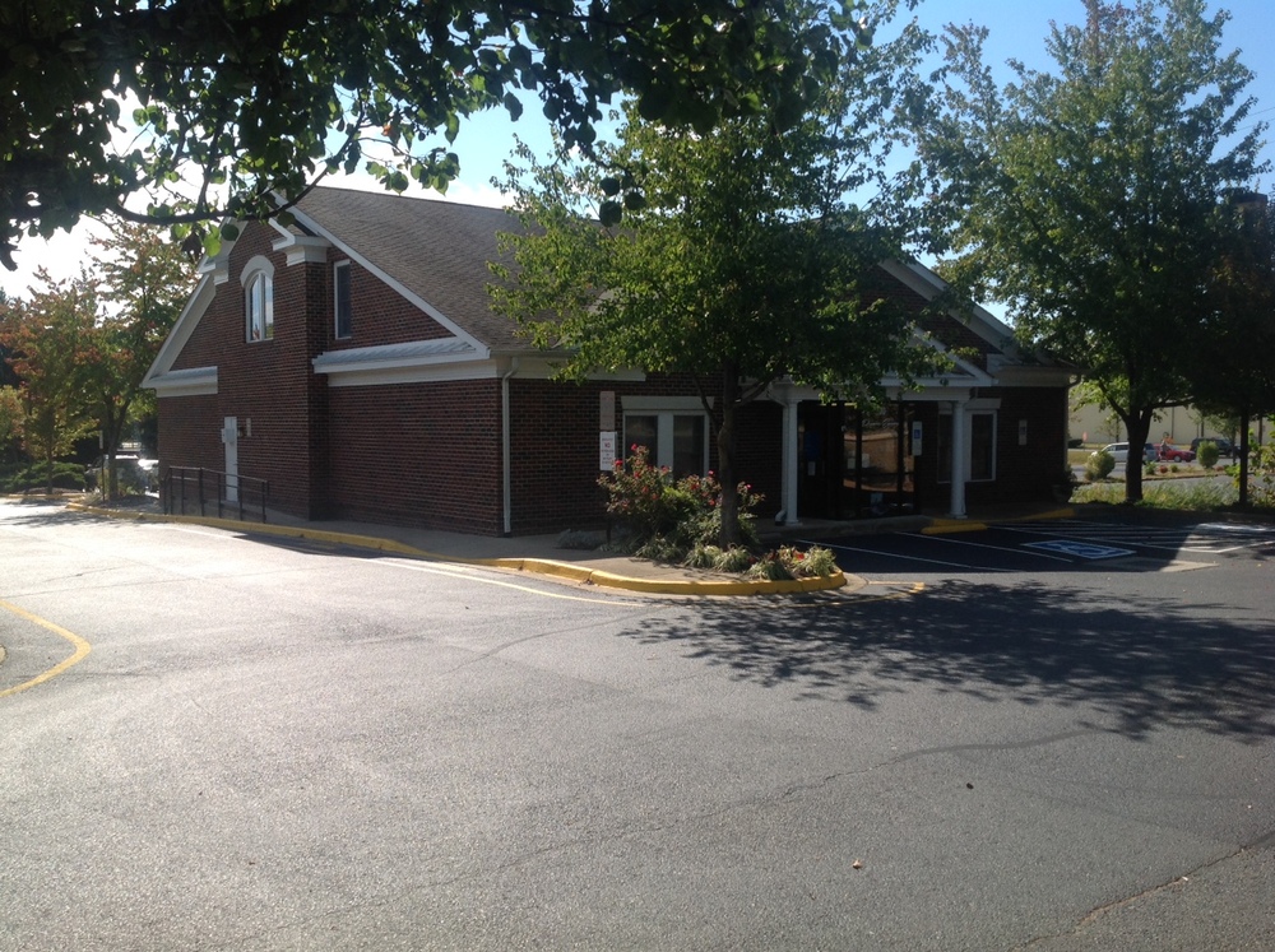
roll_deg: +2.5
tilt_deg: -2.5
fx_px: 1287
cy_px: 476
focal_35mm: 35
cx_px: 638
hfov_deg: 52.7
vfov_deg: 40.6
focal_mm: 4.28
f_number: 2.4
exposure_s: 1/1374
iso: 50
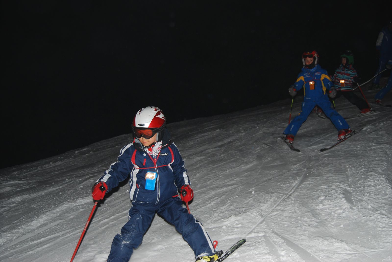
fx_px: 458
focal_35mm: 42
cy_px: 131
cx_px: 196
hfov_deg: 46.3
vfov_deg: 32.0
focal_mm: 28
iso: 200
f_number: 4.2
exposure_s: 1/60
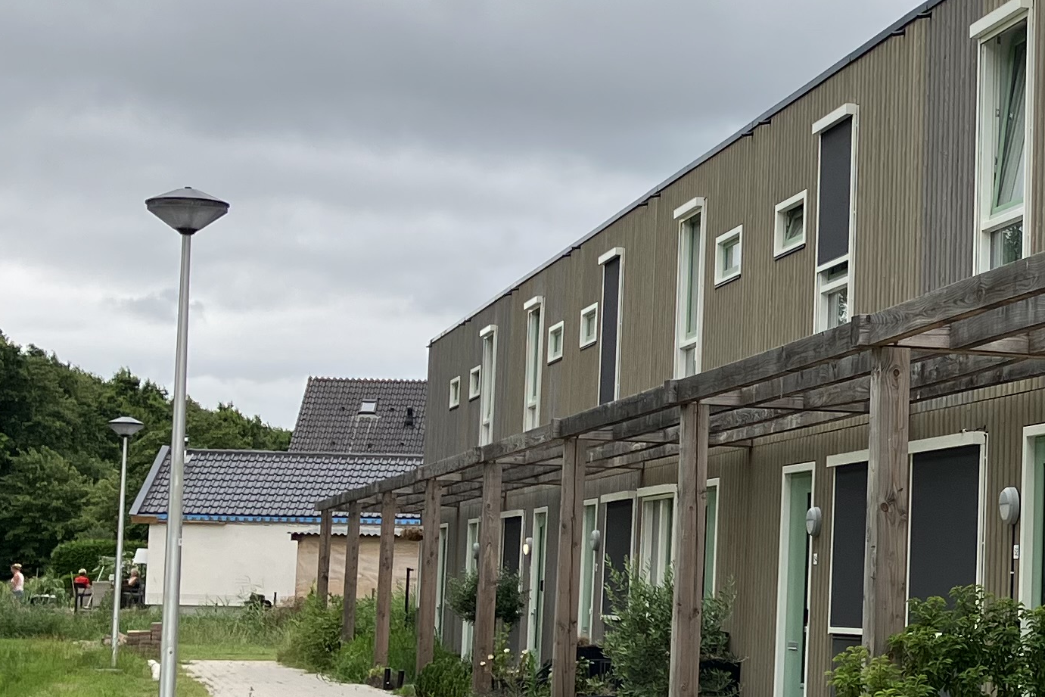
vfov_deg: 16.1
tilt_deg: +6.4
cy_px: 330
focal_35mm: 85
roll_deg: -1.2
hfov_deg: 22.6
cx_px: 1131
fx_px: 2467
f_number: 1.8
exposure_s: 1/639
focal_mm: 3.99
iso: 32
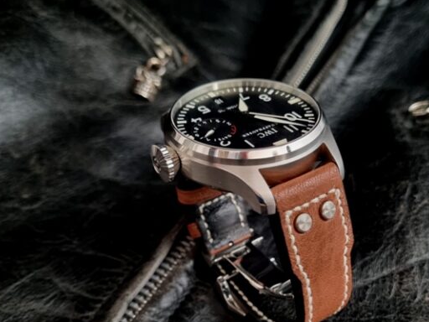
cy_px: 239
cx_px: 235
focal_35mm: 39
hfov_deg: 47.8
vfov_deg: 36.0
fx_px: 483
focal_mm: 5.4
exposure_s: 1/25
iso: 800
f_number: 1.8
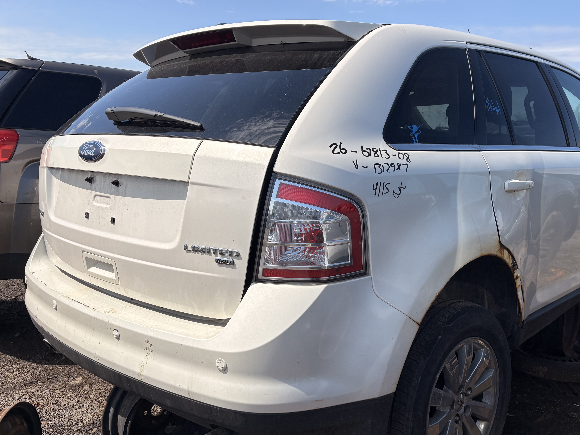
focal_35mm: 33
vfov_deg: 42.9
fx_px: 553
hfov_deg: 55.0
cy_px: 239
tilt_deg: -10.0
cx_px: 345
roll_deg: -1.5
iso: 50
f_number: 1.6
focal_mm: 5.96
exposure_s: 1/4329
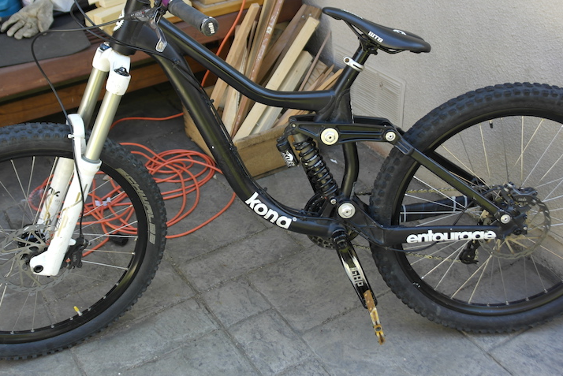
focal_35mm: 43
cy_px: 145
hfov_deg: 45.3
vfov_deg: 31.1
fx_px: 673
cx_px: 249
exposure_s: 1/80
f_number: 3.5
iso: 100
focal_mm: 20
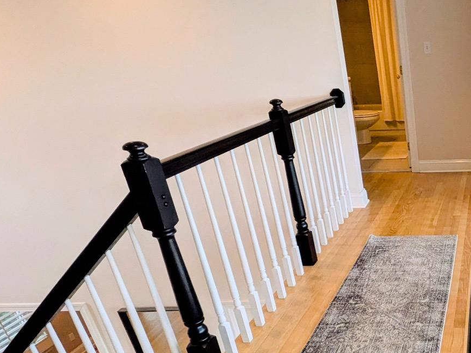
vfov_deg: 42.6
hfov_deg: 45.2
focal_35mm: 33
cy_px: 224
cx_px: 488
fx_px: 449
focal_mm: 1.85
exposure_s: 1/164
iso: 52
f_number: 2.2
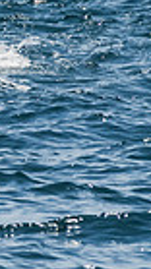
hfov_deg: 1.3
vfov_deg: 2.4
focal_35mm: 917
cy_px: -50
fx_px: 6539
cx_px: -391
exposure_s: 1/1000
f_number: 14
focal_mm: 140
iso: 640
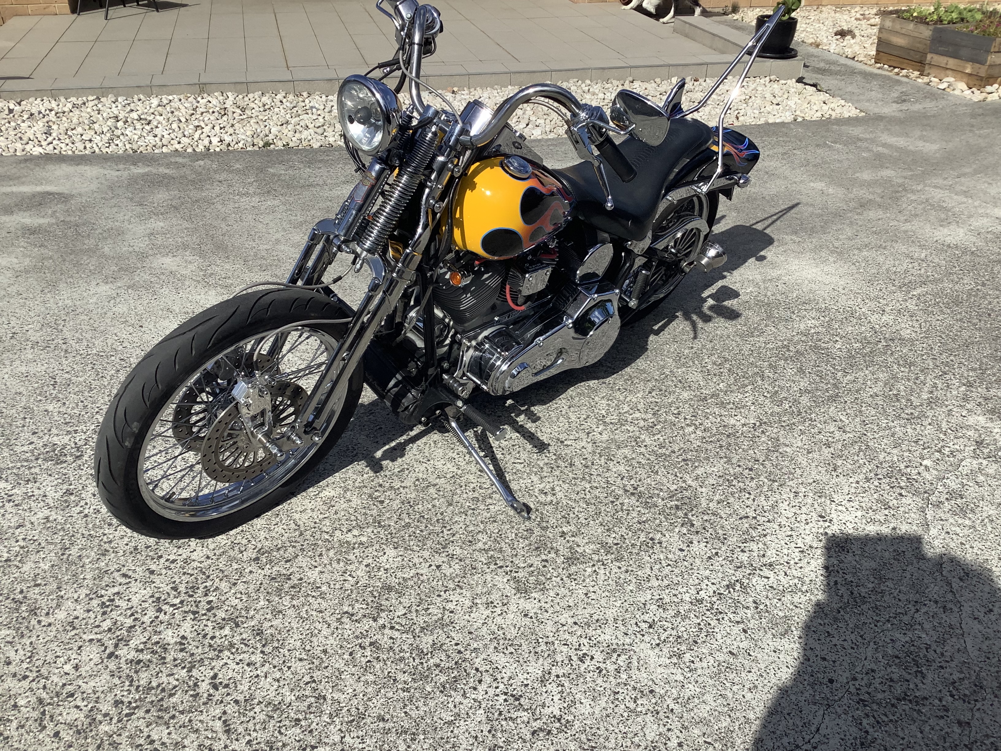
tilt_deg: -31.3
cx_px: 500
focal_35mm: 31
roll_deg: -1.8
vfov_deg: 45.4
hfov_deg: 58.4
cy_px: 376
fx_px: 896
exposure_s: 1/2203
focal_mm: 3.3
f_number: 2.4
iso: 25
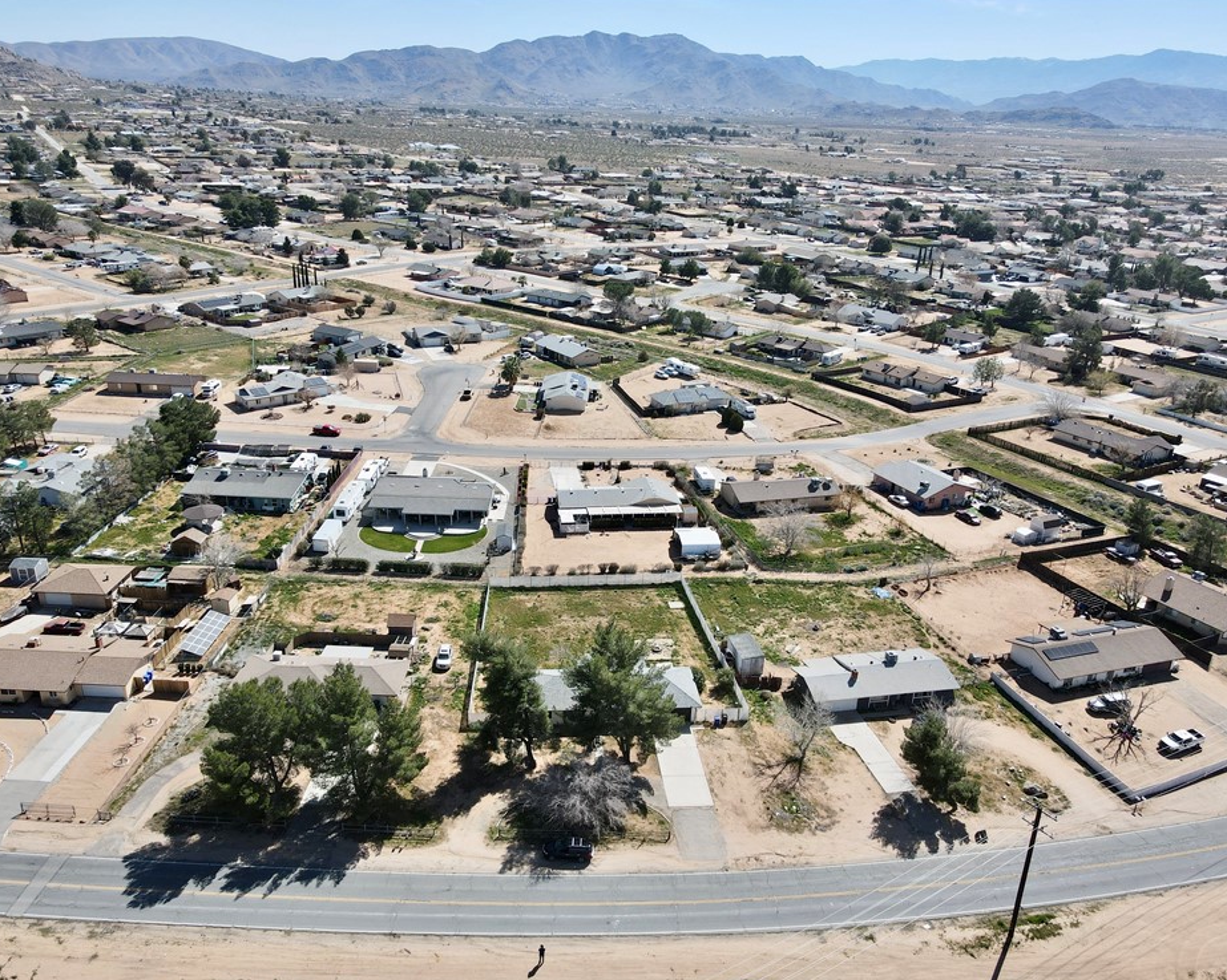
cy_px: 502
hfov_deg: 66.0
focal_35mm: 26
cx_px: 592
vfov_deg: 54.9
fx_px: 944
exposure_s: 1/725
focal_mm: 4.5
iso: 100
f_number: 2.8
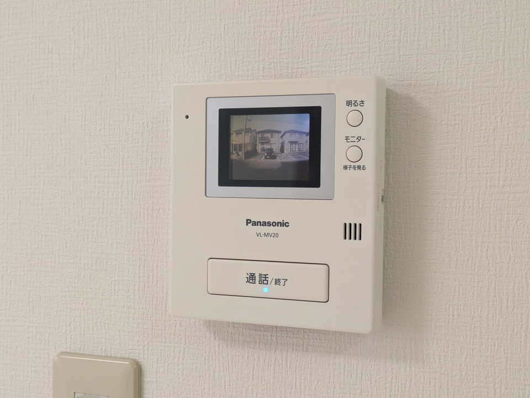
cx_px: 265
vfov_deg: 28.6
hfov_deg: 37.5
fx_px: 781
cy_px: 199
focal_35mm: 51
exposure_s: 1/120
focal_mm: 5.43
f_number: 1.89
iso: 190
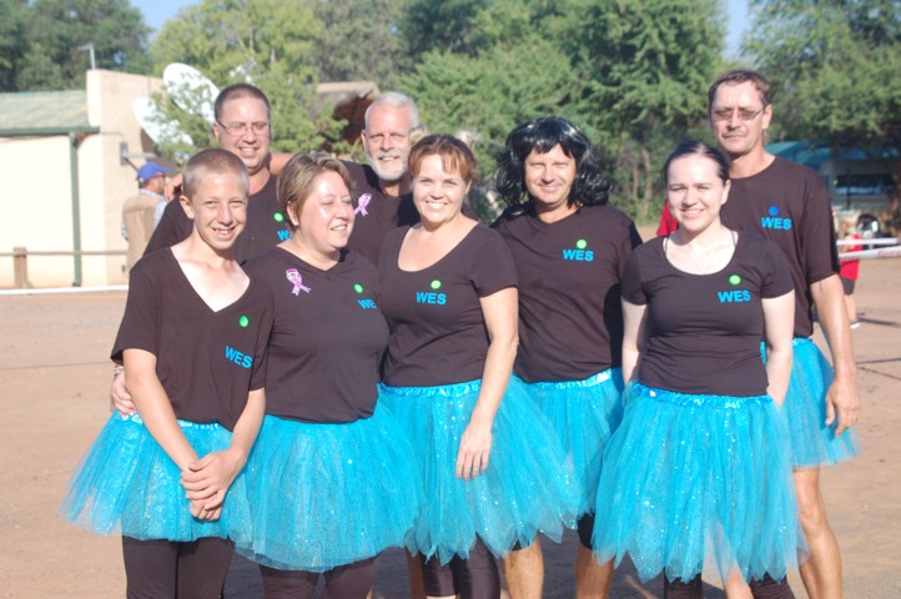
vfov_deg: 25.0
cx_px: 450
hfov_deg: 36.9
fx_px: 1350
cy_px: 300
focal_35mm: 54
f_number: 5.6
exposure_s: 1/800
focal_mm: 36
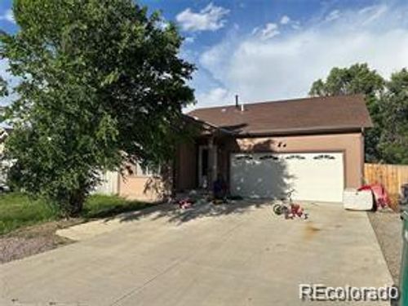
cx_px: 204
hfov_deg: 71.6
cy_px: 153
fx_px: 283
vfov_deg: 56.8
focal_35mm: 24
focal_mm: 6.86
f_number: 1.78
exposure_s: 1/5525
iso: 80
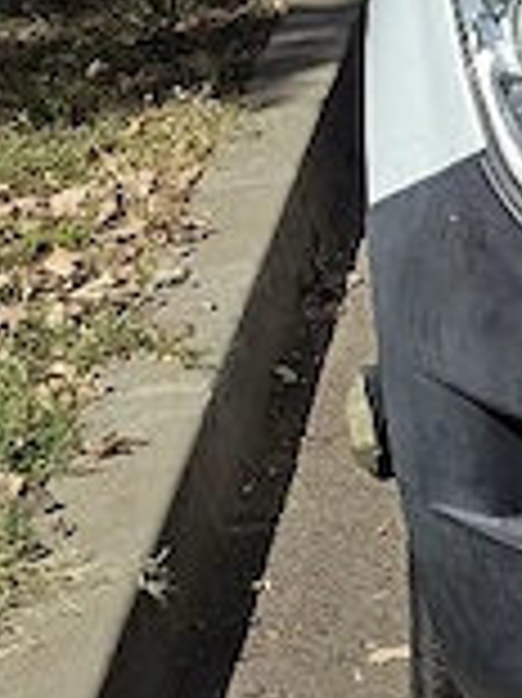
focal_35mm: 119
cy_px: -374
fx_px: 2396
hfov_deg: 10.6
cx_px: 1260
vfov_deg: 15.2
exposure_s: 1/5000
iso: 40
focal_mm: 5.54
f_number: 1.8
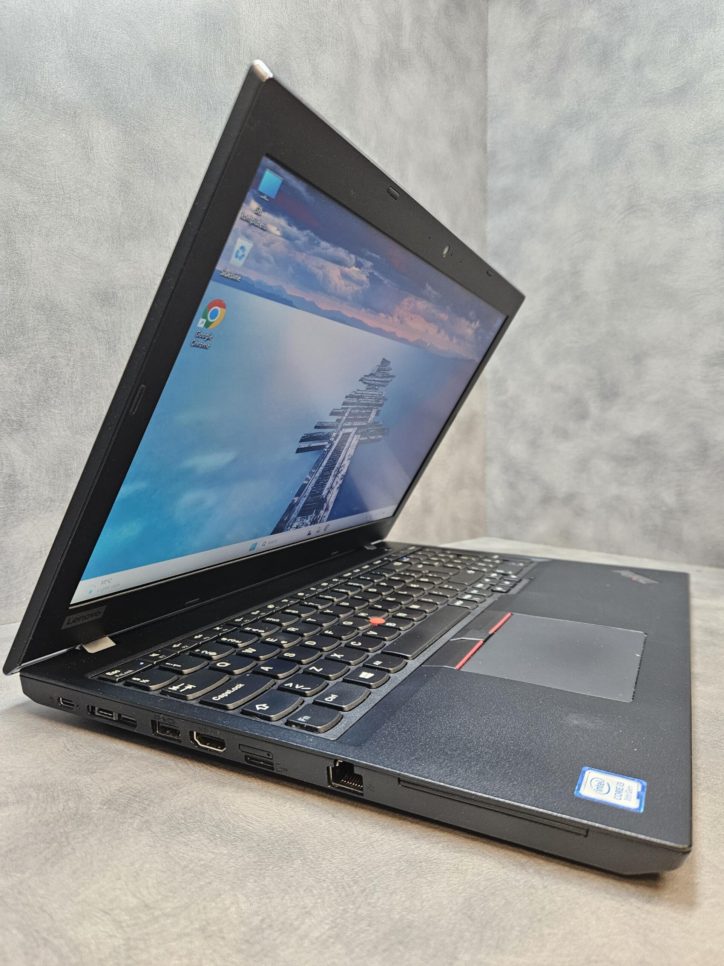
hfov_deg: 58.9
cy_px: 483
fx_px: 641
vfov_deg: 73.9
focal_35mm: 23
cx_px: 362
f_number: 1.8
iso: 500
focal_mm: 5.4
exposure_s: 1/100
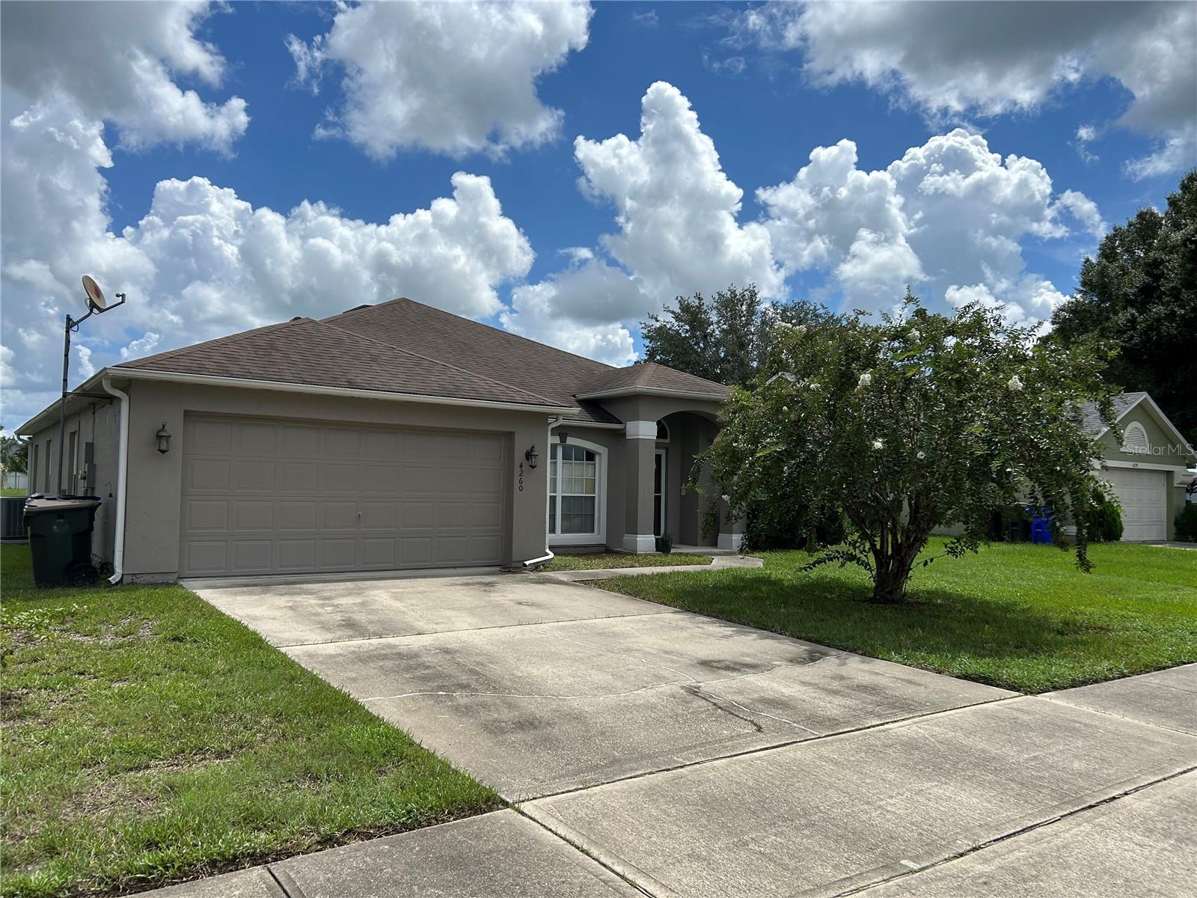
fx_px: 899
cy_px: 449
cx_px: 598
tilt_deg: +1.4
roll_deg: +0.0
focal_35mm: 26
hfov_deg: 67.3
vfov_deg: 53.1
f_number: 1.5
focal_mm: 5.7
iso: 50
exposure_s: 1/6993
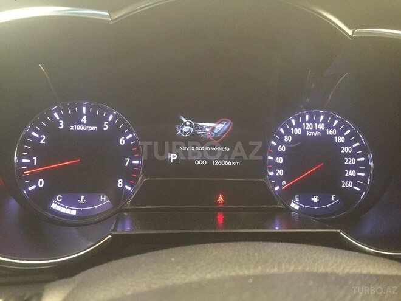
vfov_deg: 48.2
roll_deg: -3.9
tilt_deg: -13.2
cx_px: 200
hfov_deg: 61.7
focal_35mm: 29
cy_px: 150
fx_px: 336
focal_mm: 4.15
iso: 320
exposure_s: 1/33
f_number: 2.2
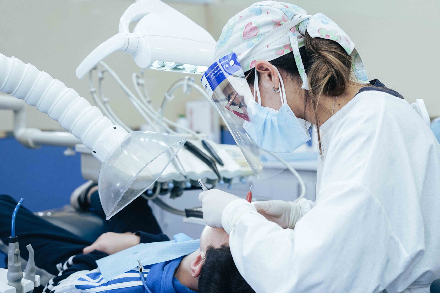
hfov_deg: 39.6
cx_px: 220
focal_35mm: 50
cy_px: 146
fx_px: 611
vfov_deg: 27.0
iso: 320
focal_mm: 50
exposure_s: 1/100
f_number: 3.5
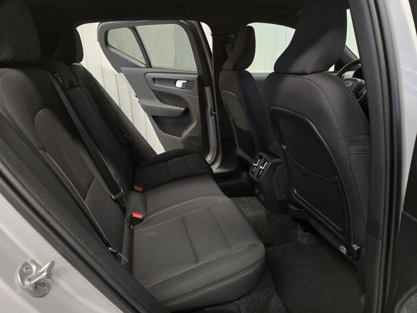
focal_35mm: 23
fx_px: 277
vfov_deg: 58.9
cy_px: 156
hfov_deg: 73.9
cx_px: 208
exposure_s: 1/100
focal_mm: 5.4
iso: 640
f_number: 1.8
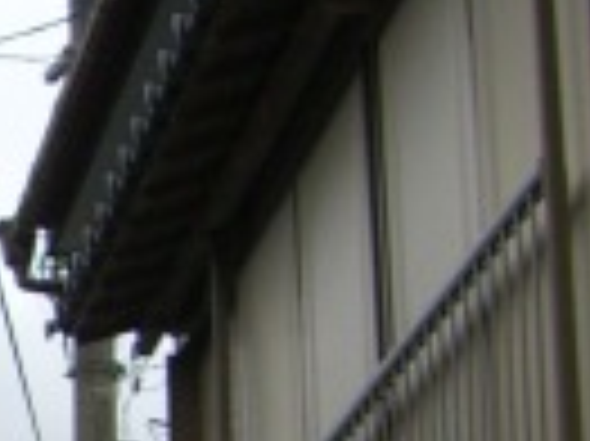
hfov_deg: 10.2
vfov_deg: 7.7
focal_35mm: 186
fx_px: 3167
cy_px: 806
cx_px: -387
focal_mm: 6.2
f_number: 4.3
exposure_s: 1/500
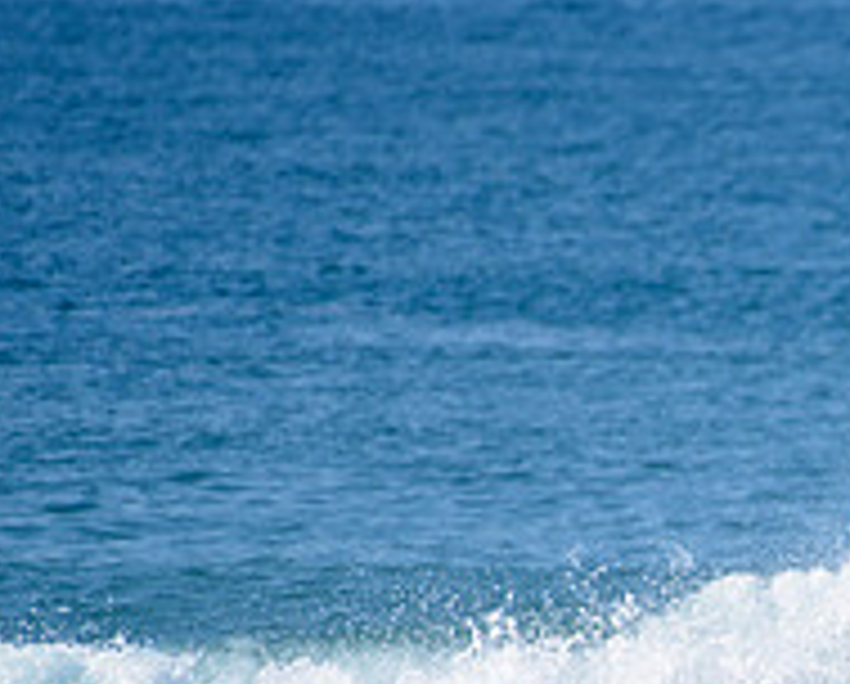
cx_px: 1066
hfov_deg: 1.3
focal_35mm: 1437
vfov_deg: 1.1
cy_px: 758
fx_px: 36225
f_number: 5.6
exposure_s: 1/2000
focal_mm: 500
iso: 125
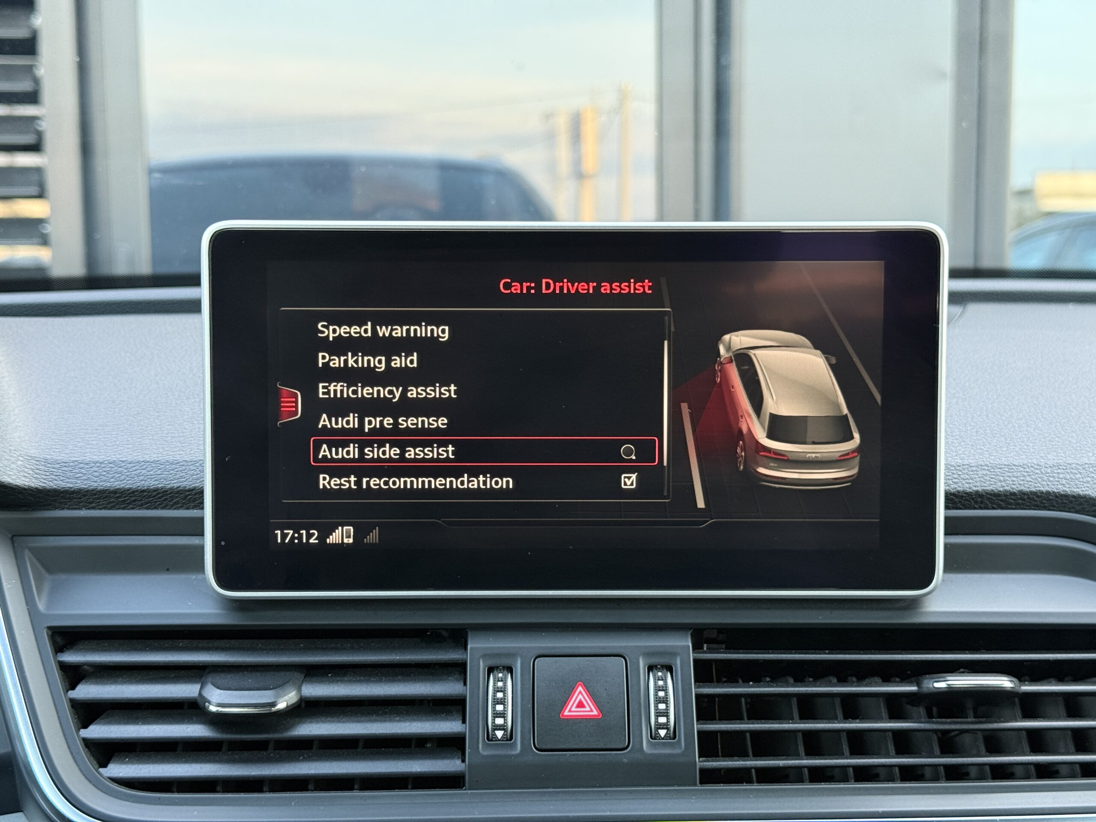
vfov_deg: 30.3
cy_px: 411
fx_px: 1520
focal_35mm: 48
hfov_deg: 39.7
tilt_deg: -5.0
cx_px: 548
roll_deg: +0.5
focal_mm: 6.76
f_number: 1.78
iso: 250
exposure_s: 1/35
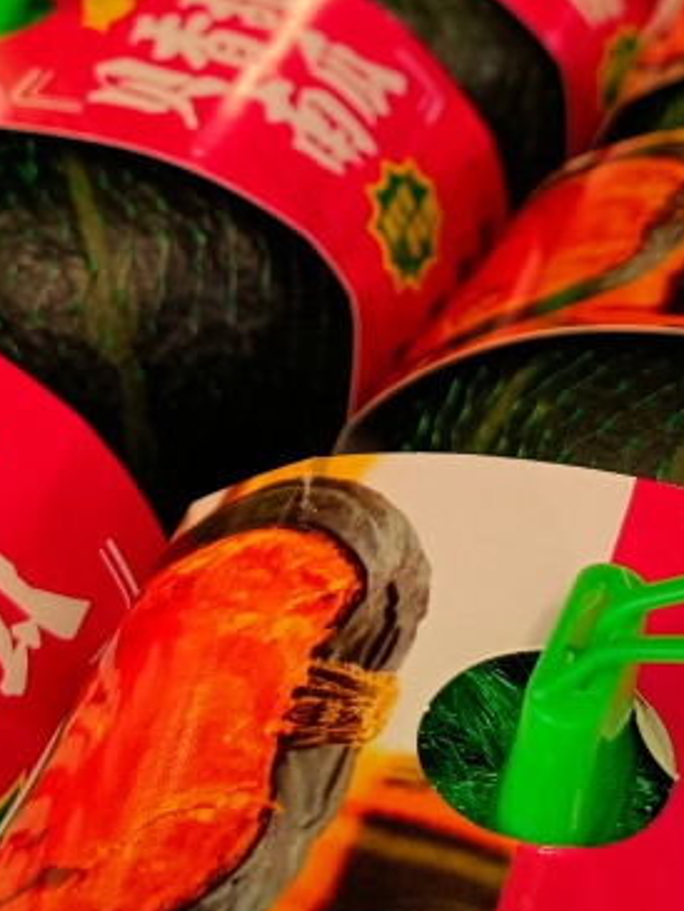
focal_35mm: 76
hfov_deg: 19.4
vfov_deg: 25.1
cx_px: 257
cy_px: 144
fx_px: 2001
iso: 340
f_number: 1.59
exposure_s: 1/101
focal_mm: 4.95
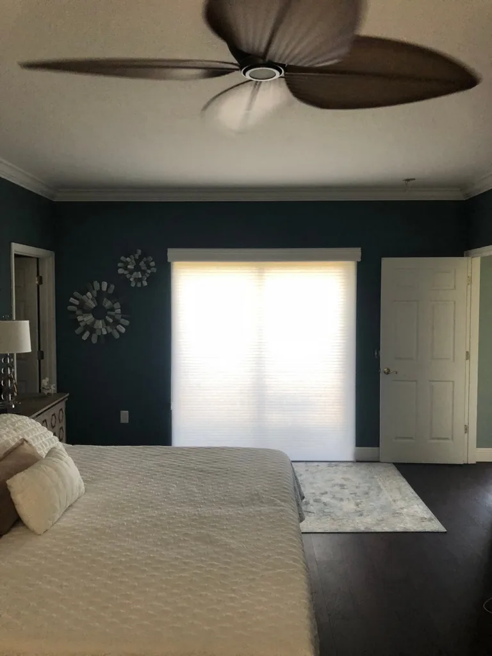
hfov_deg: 49.7
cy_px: 328
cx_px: 246
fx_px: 531
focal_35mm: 28
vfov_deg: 63.4
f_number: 1.8
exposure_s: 1/30
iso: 32
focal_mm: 3.99
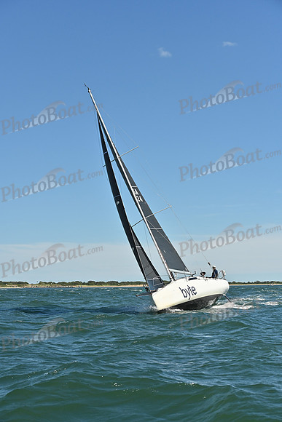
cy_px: 211
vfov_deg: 28.8
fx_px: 822
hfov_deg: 19.5
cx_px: 141
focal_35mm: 70
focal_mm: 70
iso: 320
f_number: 9
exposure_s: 1/1600
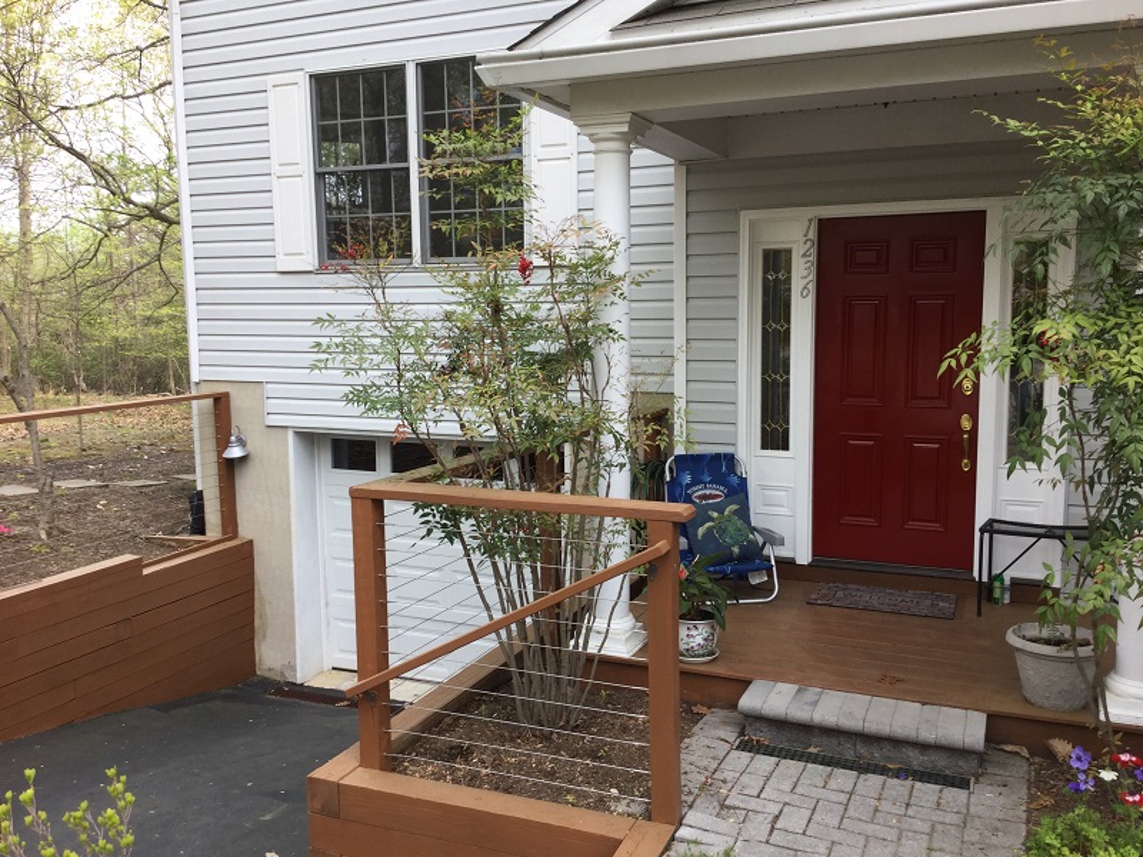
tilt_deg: -6.3
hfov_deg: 58.4
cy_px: 428
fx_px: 1024
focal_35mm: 31
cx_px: 572
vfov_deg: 45.4
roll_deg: -0.6
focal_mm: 3.3
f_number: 2.4
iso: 25
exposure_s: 1/146
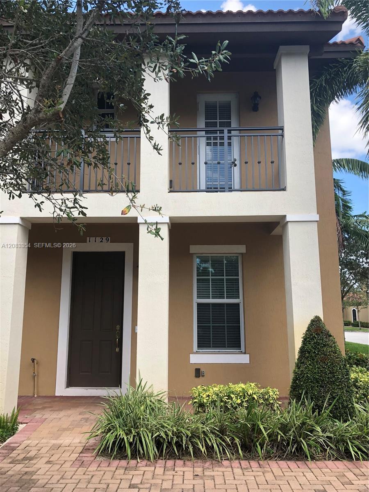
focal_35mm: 28
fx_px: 398
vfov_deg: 63.4
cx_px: 184
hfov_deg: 49.7
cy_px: 246
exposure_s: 1/490
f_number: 1.8
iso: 20
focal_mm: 3.99
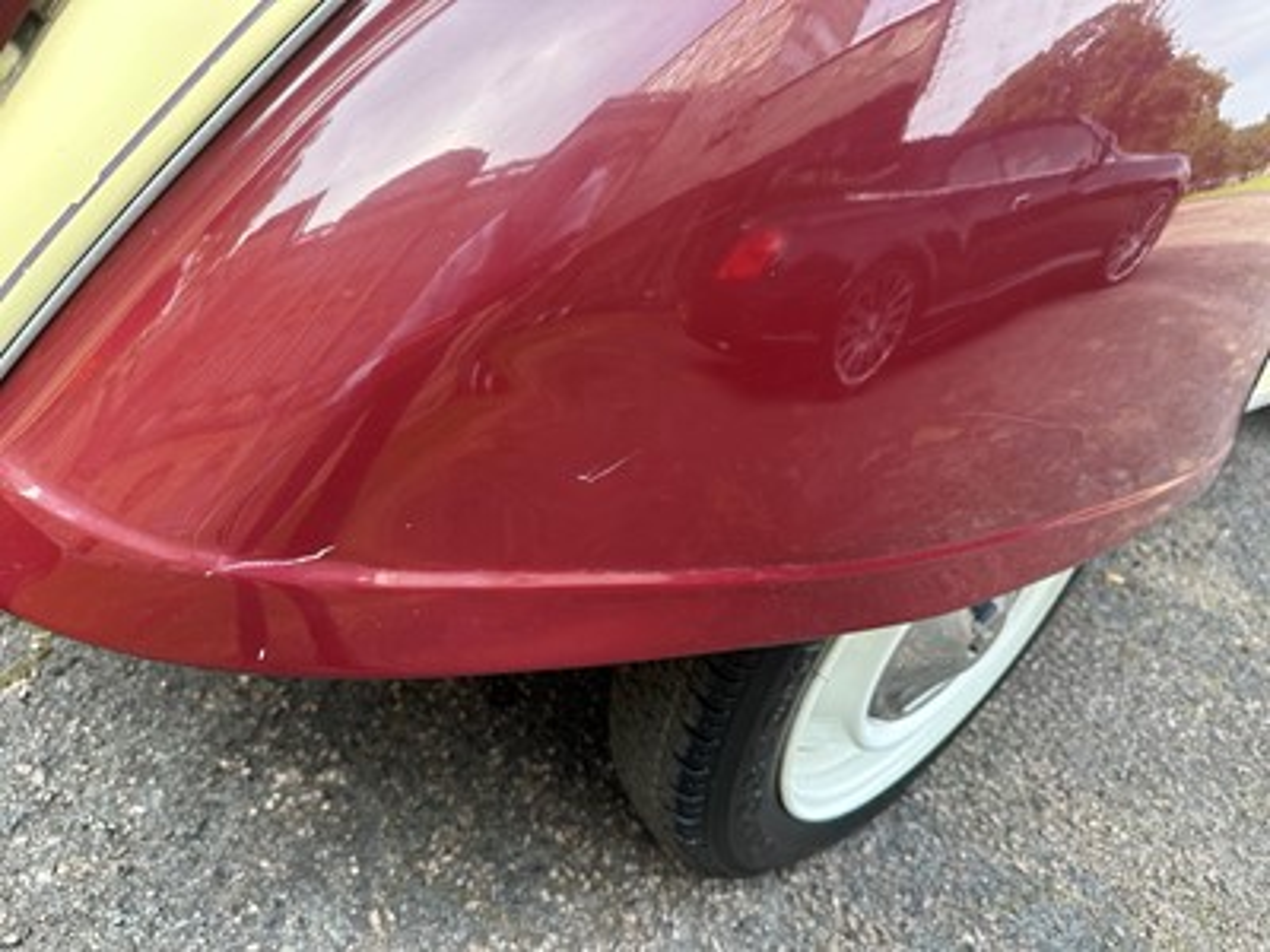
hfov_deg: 71.6
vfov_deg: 56.8
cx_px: 635
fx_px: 881
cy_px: 476
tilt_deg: -35.0
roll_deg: -12.5
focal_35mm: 24
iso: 80
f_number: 1.78
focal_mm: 6.86
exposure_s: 1/231
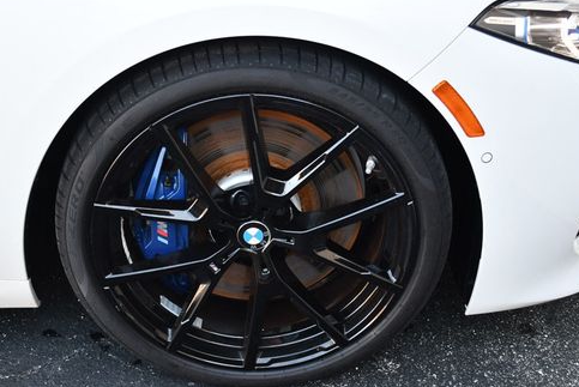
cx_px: 230
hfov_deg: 37.3
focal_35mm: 53
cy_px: 205
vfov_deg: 25.6
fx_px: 853
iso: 640
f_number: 3.8
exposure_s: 1/250
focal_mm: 20
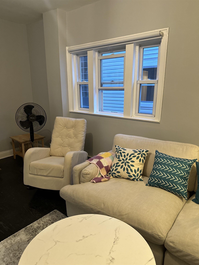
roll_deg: -0.5
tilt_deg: -13.1
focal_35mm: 24
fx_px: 184
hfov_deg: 56.8
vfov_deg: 71.6
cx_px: 100
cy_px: 132
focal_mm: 6.86
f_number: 1.78
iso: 400
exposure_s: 1/60
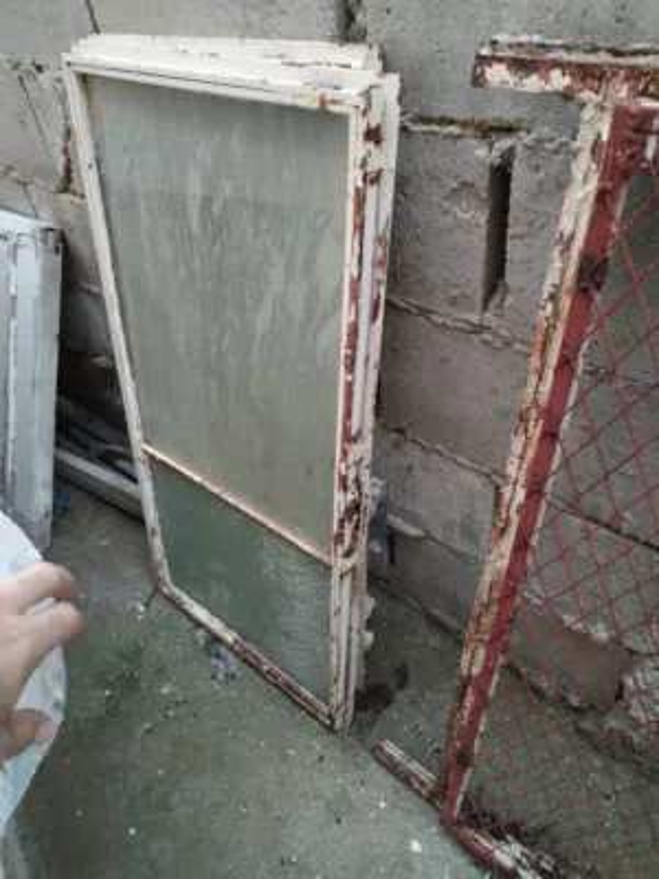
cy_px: 440
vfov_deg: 67.3
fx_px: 660
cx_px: 330
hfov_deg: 53.1
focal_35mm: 26
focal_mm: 4.75
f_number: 1.8
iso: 2347
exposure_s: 1/20
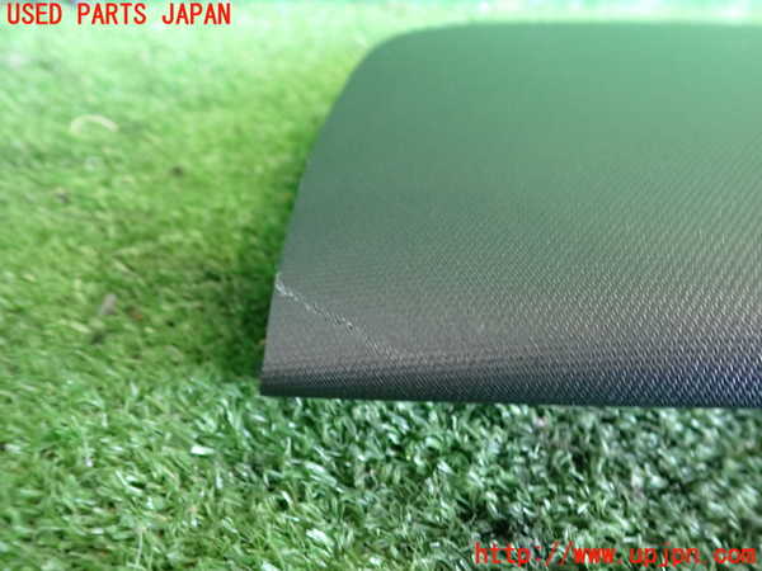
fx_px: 660
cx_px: 381
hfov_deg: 60.0
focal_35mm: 30
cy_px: 286
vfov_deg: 46.8
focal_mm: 5.4
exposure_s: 1/30
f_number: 2.3
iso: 500
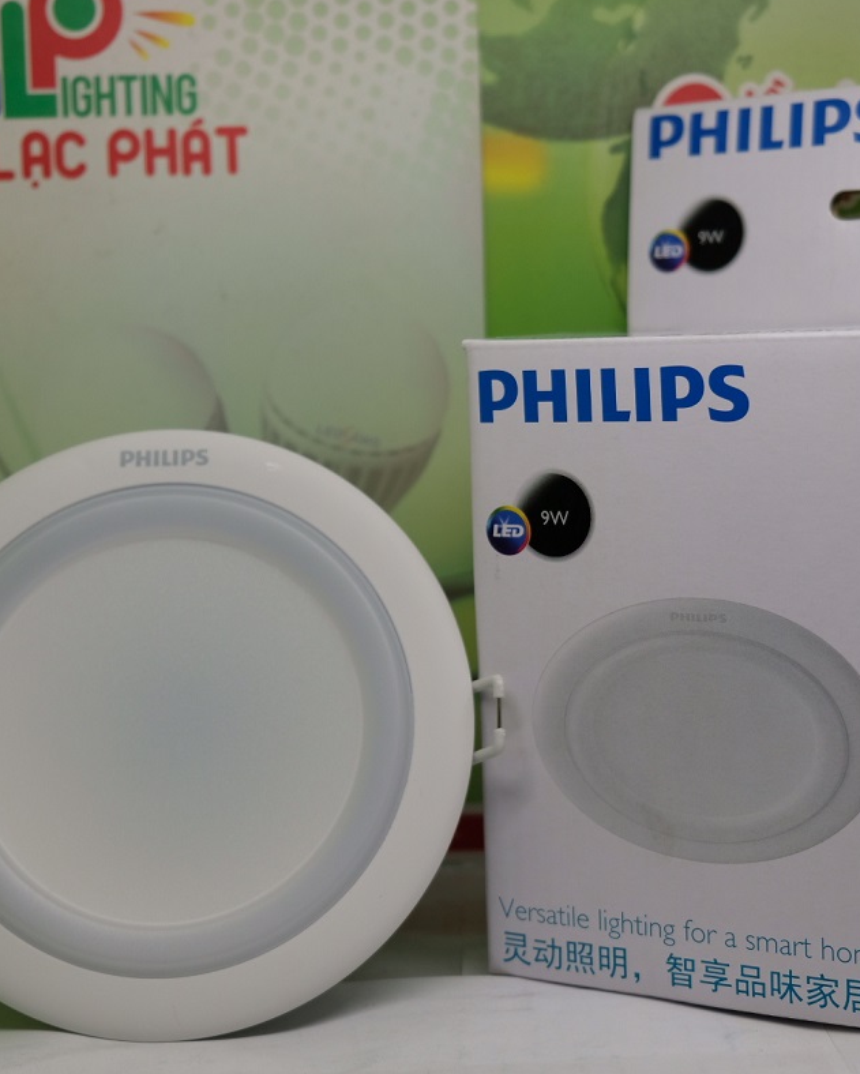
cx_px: 485
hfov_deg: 25.4
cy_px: 541
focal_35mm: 60
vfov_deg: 31.4
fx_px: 1908
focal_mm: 27.7
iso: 200
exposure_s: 1/125
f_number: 3.2
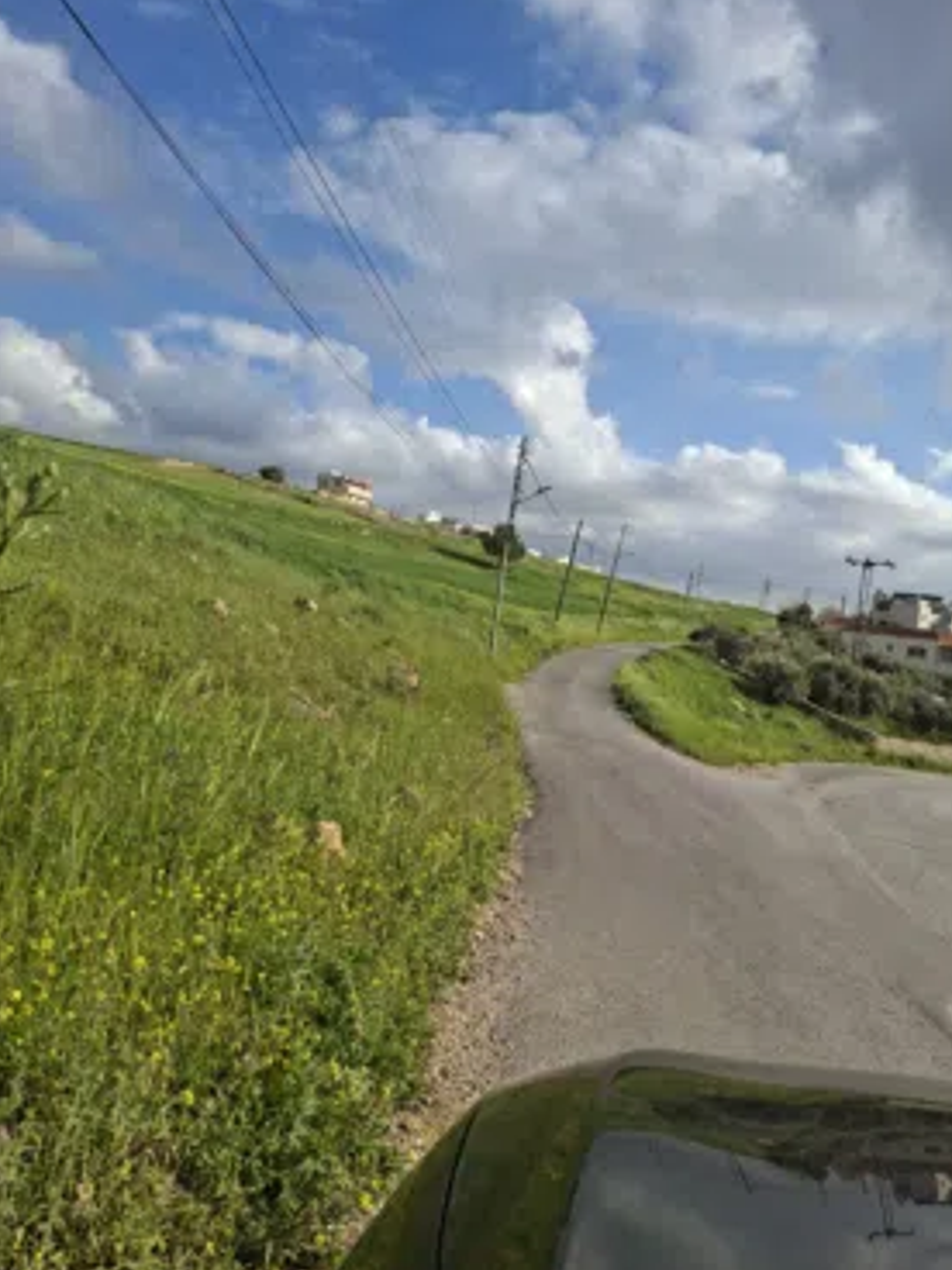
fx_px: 917
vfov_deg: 69.3
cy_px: 600
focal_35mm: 25
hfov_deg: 54.8
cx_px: 504
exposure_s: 1/1727
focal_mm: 5.54
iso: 50
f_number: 1.8
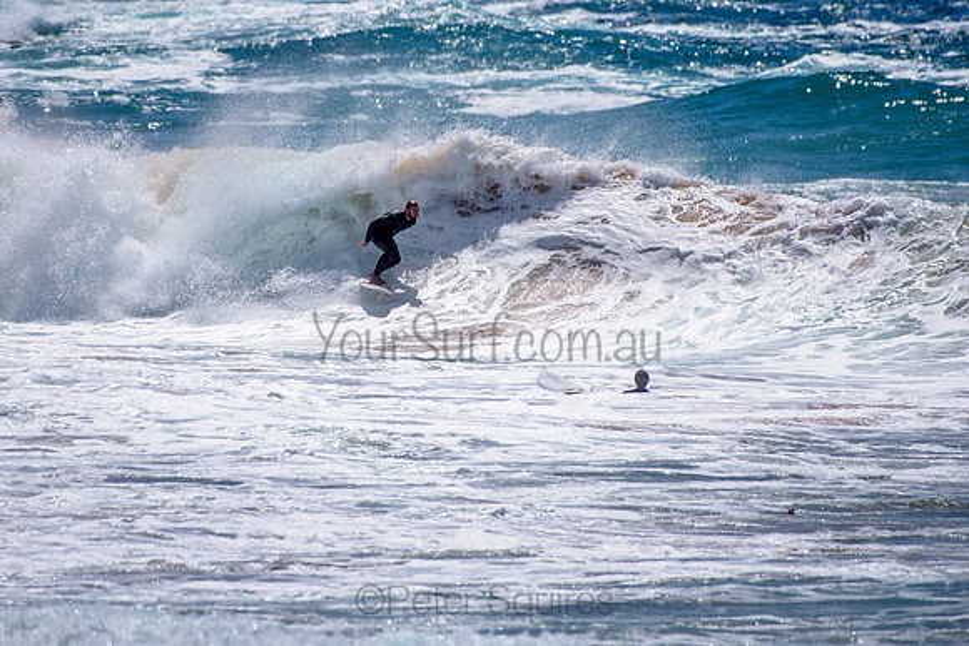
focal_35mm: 613
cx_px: 428
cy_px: 250
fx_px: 16498
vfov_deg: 2.2
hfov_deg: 3.4
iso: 64
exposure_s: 1/2000
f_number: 6.3
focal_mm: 500
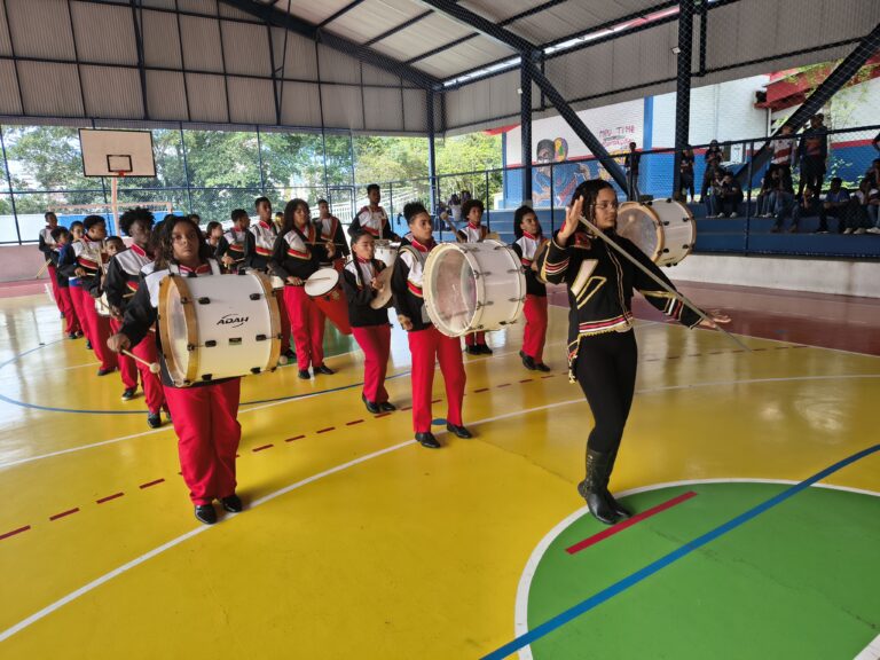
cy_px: 330
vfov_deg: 56.8
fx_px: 610
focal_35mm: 24
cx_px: 440
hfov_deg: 71.6
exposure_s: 1/176
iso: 100
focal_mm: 5.56
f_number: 1.8
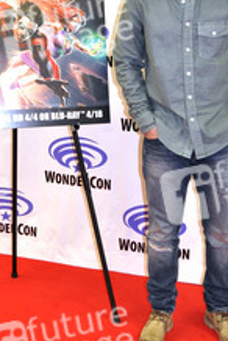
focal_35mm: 66
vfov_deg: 30.2
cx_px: 99
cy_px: 109
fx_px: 625
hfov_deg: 20.7
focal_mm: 24
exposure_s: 1/60
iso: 1000
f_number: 4.5
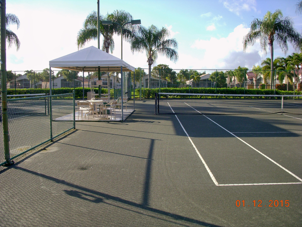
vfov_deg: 37.7
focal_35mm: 38
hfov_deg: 49.0
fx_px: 332
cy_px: 114
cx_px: 151
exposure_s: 1/500
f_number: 3.3
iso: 100
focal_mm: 6.3
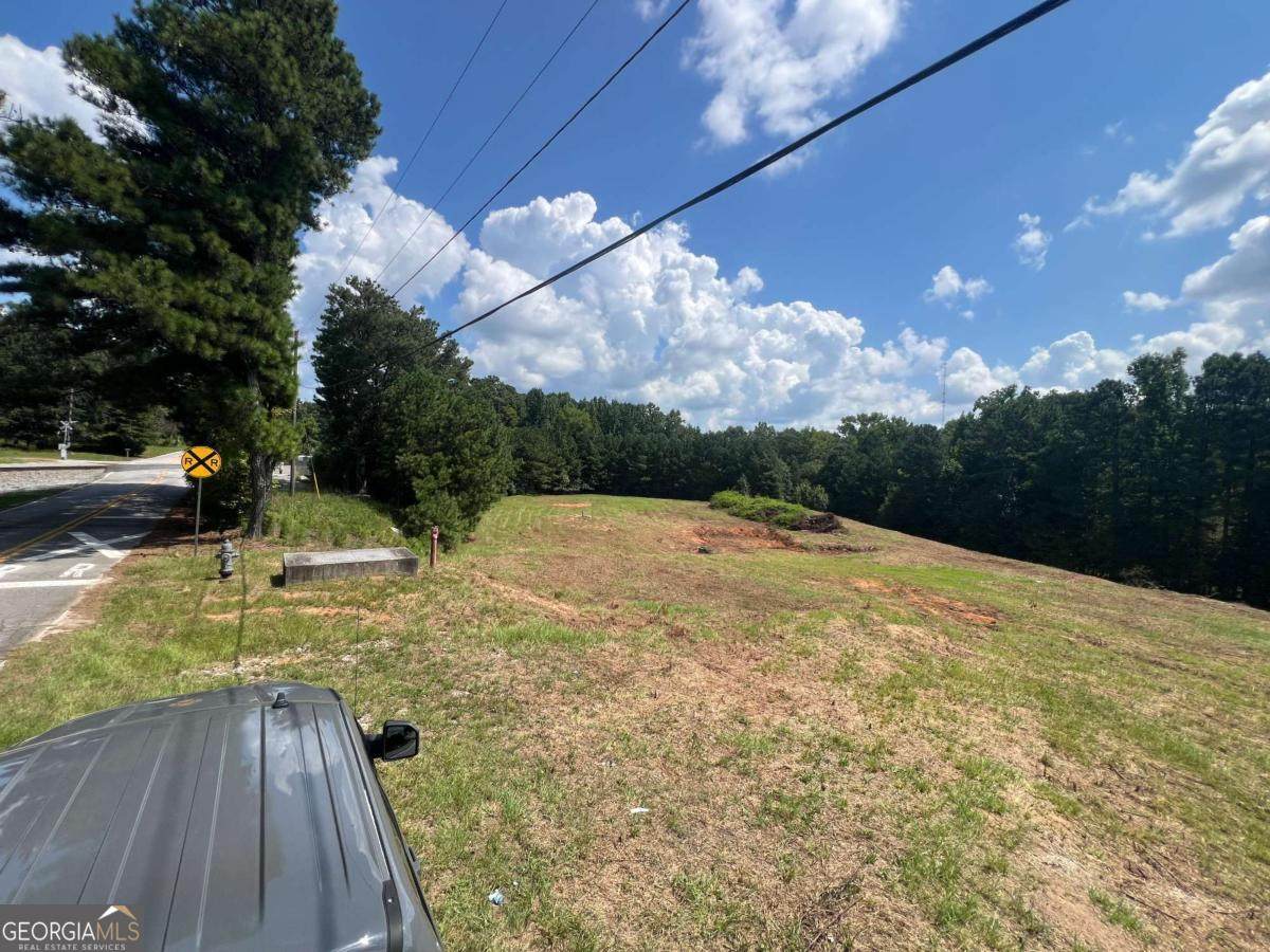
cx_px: 635
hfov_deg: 106.2
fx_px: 477
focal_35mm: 13
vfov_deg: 89.9
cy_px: 476
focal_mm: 1.57
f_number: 1.8
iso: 32
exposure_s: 1/2137
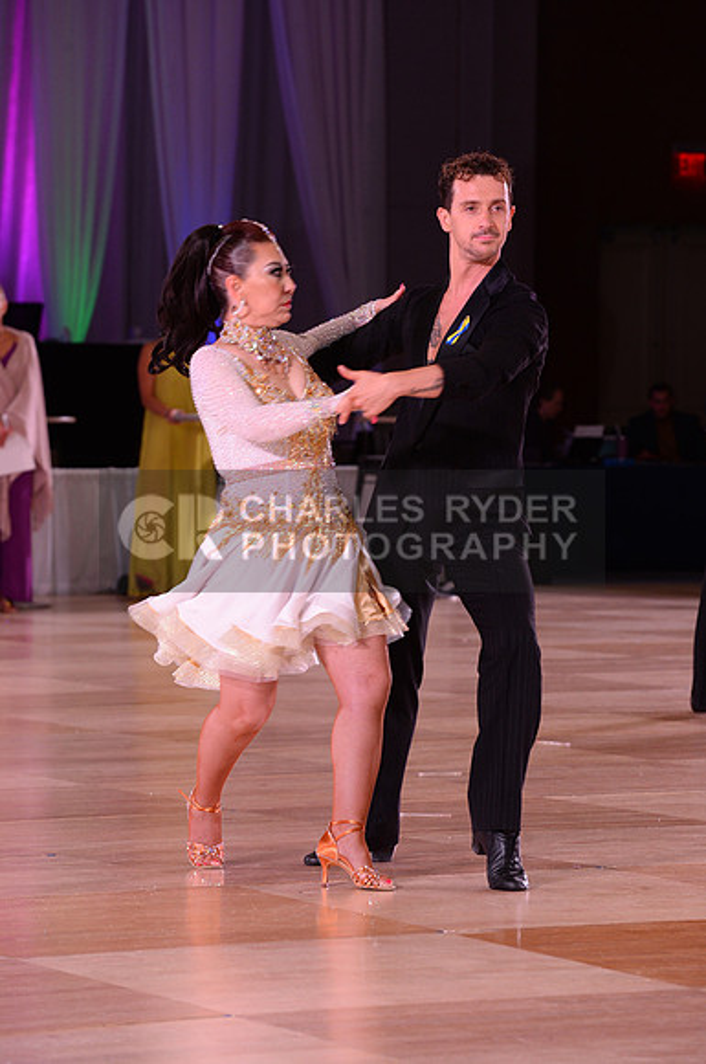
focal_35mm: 160
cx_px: 353
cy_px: 532
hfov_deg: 8.6
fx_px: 4720
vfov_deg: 12.9
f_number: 5.6
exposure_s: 1/125
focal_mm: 160
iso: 1250
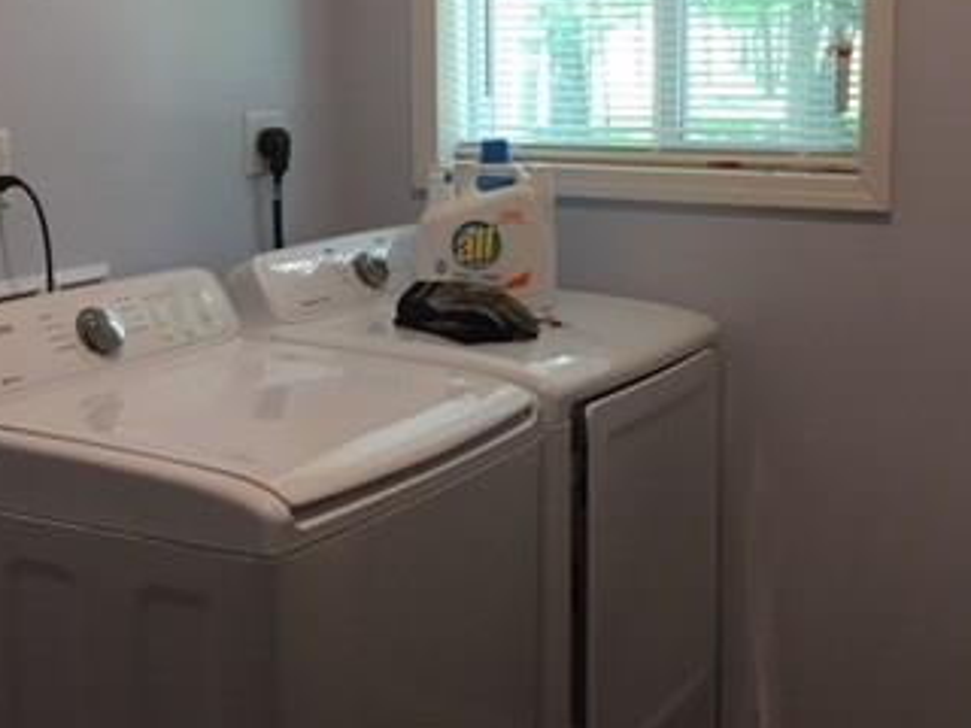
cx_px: 513
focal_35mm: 58
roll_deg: -0.2
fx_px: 1627
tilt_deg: -8.2
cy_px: 273
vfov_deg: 25.2
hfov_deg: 33.2
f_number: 2.2
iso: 40
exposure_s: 1/15
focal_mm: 4.15
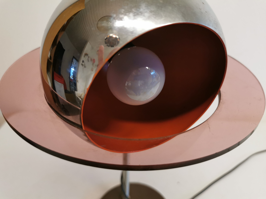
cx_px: 133
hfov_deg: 65.3
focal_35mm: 27
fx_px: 207
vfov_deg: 51.4
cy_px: 100
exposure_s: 1/100
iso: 125
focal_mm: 5.56
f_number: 1.6
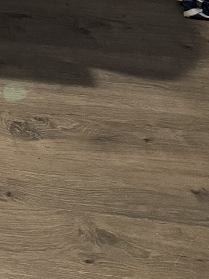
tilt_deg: -8.4
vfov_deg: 14.2
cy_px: -316
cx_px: -259
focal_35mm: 110
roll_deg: -0.4
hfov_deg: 11.5
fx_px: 886
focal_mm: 6.76
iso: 640
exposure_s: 1/40
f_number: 1.78
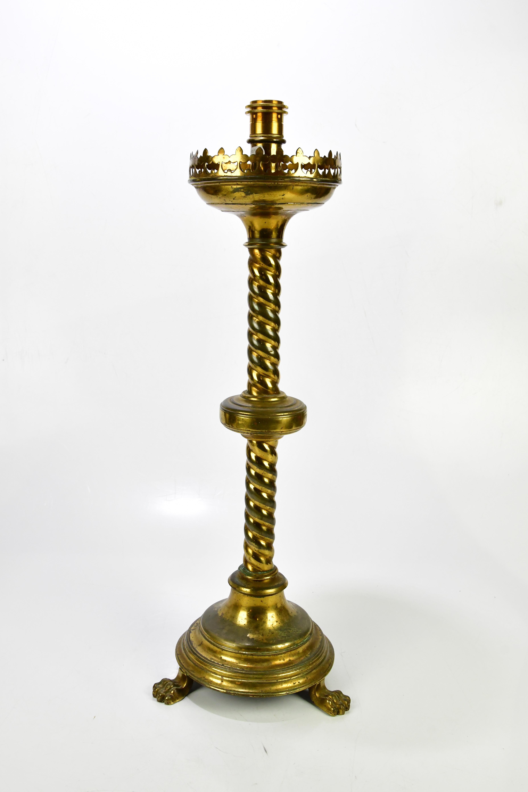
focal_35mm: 36
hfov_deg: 36.9
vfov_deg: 53.1
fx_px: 792
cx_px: 264
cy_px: 396
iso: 2500
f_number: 9
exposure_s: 1/160
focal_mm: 24
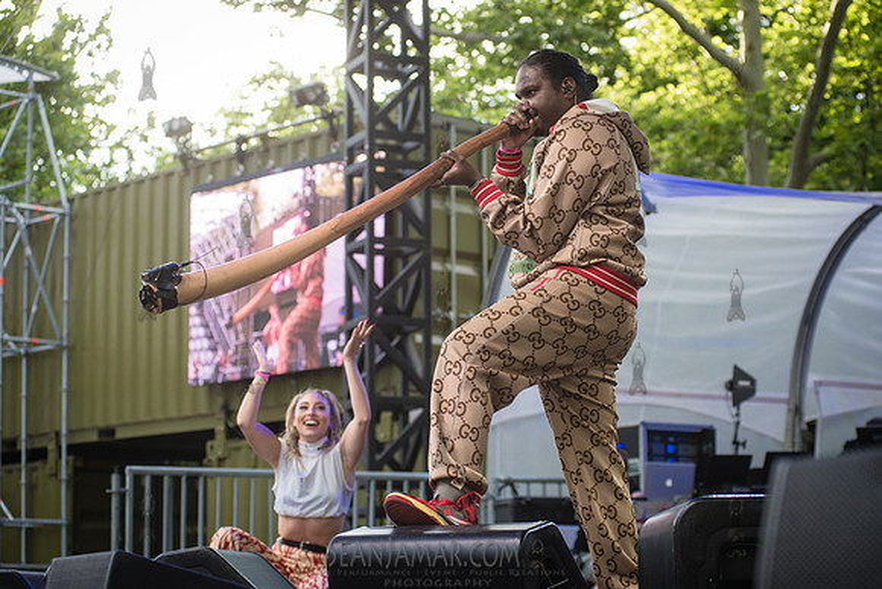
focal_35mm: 88
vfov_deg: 15.5
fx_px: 2168
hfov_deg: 23.0
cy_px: 286
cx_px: 480
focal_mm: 80
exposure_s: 1/800
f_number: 3.5
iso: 1000
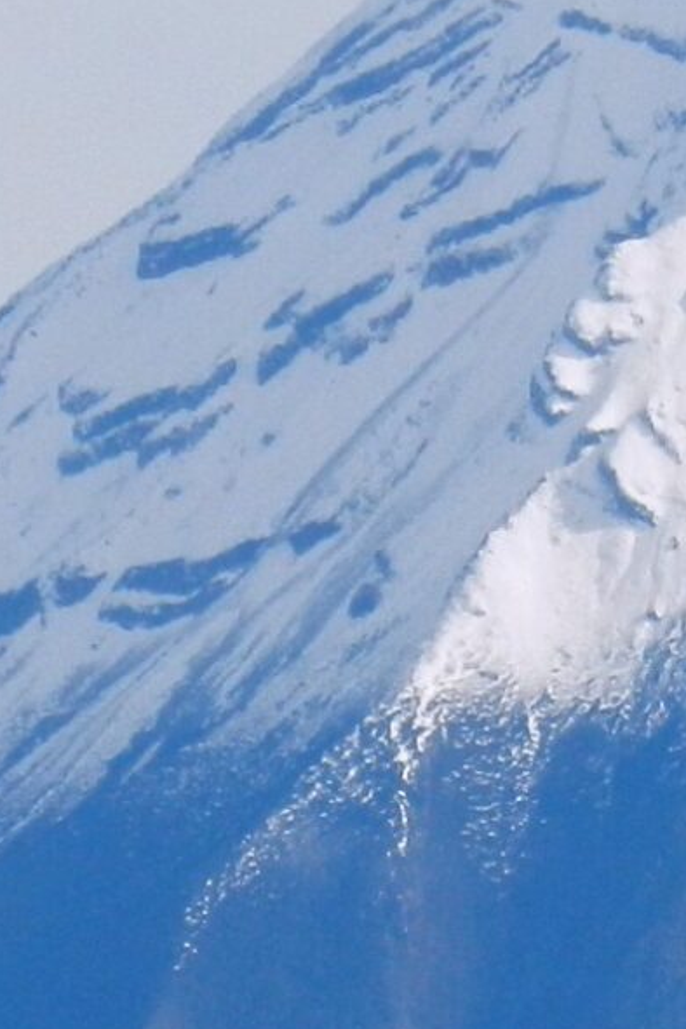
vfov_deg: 0.9
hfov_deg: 0.6
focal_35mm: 2424
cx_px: 797
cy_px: 1079
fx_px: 69281
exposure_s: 1/1000
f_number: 5.7
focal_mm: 95.6
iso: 160
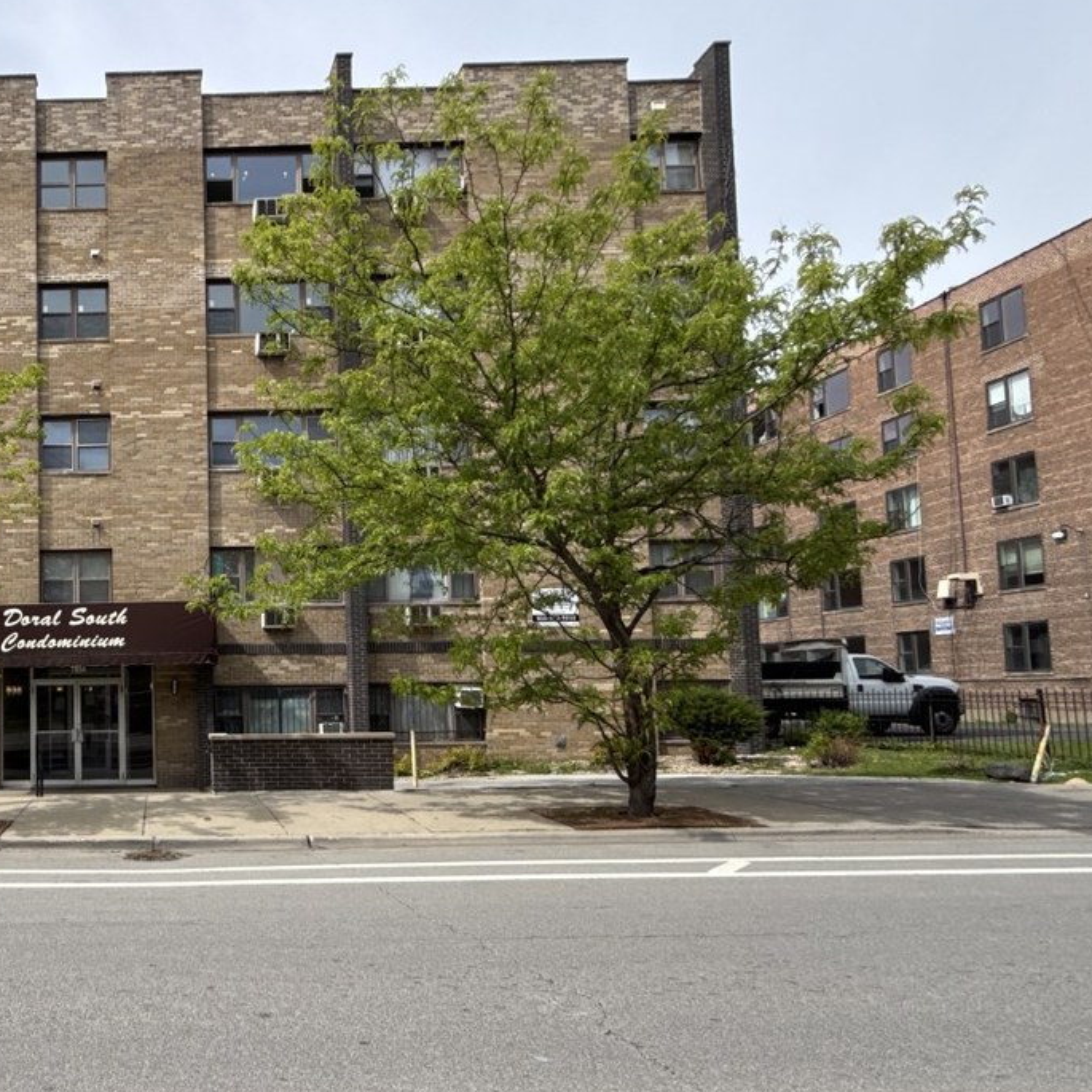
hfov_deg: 54.1
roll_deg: +1.9
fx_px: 928
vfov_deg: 60.6
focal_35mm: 26
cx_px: 132
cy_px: 634
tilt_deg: +1.7
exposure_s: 1/1259
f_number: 2.2
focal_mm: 2.22
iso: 50
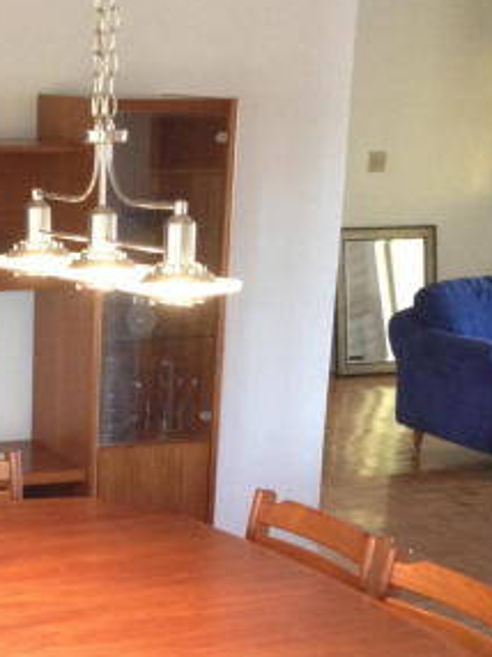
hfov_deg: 15.5
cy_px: 595
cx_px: 41
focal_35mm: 94
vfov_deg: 20.5
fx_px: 1784
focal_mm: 4.28
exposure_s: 1/20
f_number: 2.4
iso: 200
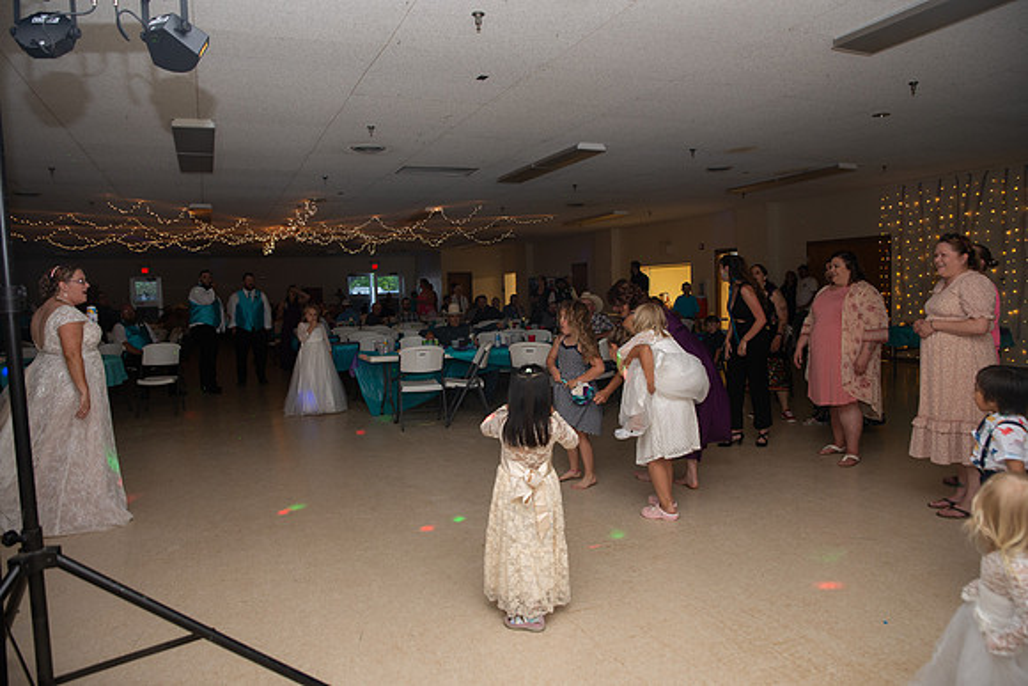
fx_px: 685
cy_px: 343
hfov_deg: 73.7
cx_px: 514
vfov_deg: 53.2
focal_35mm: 24
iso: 800
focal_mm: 24
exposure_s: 1/125
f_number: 3.5
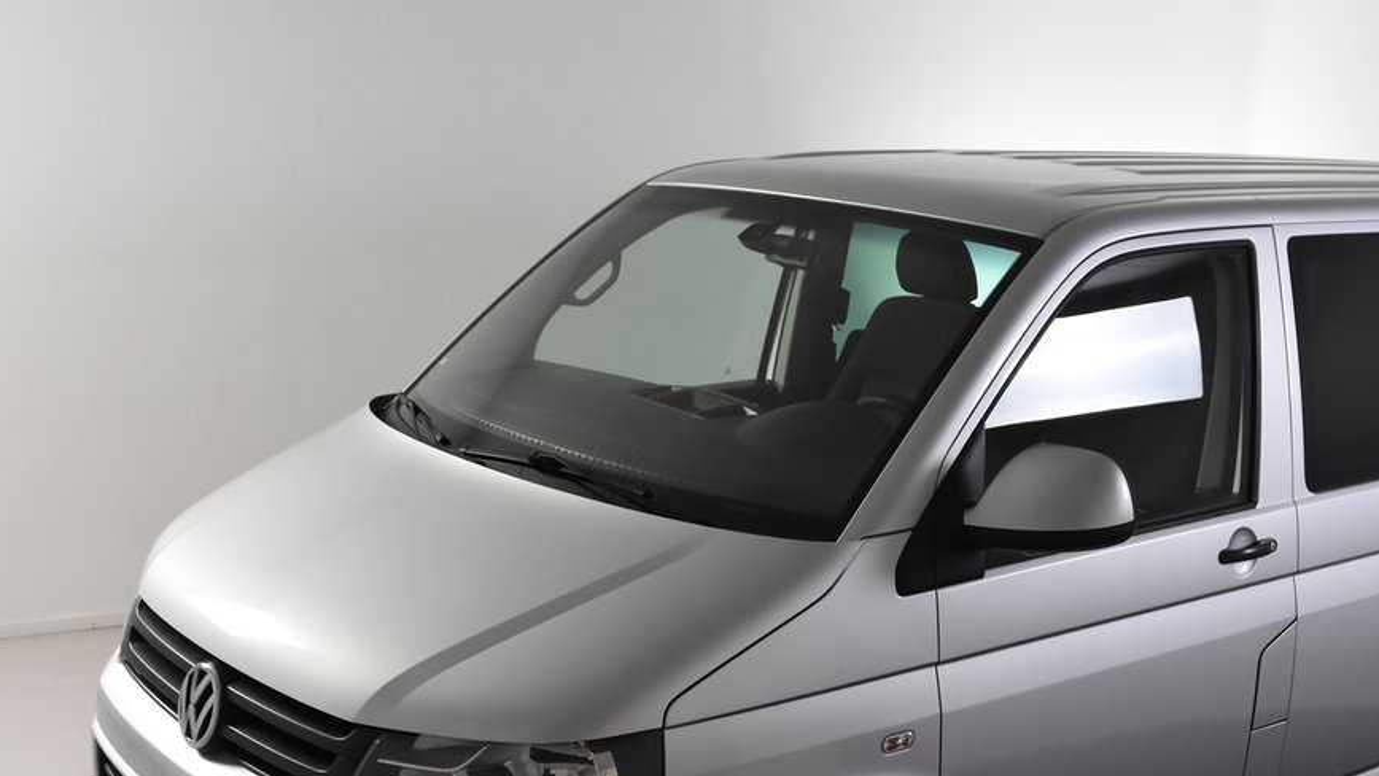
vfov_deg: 23.3
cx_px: 886
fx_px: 1865
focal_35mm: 51
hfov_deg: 40.2
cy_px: 576
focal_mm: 22
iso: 1600
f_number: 5.6
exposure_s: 1/125
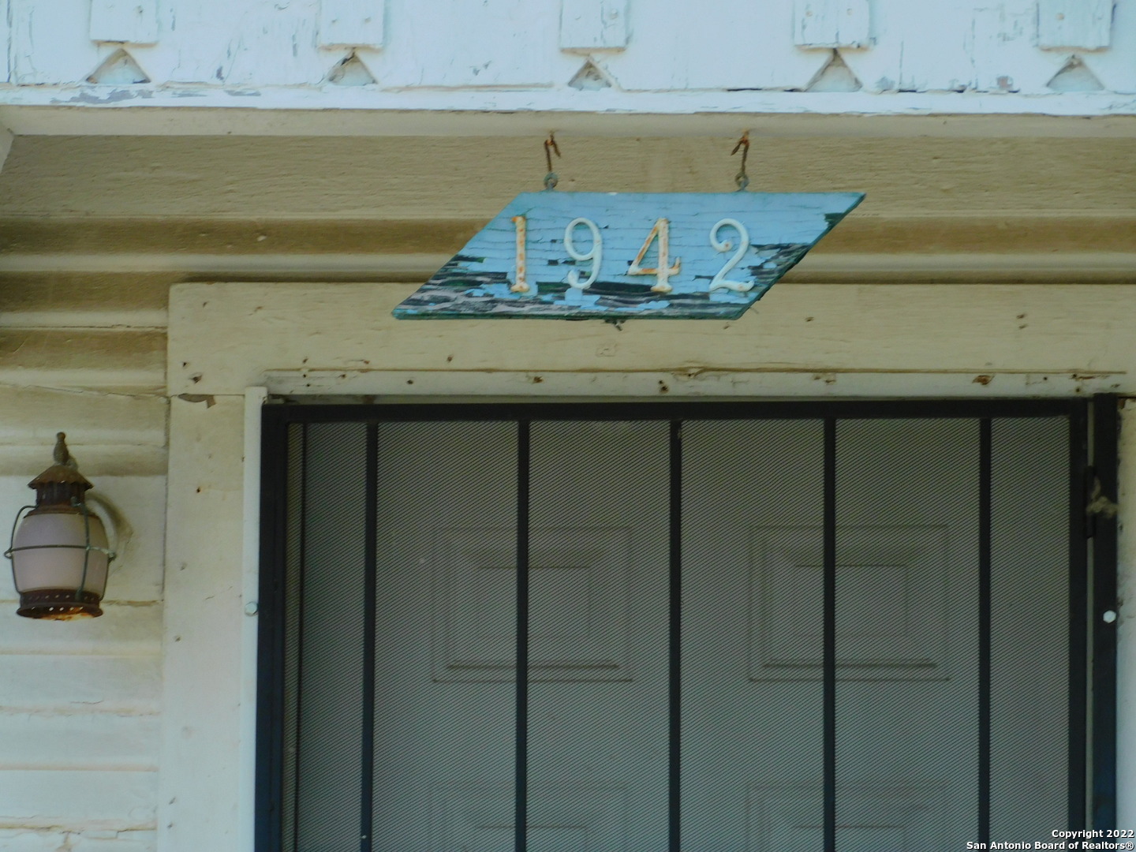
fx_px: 10830
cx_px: 568
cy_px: 426
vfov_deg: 4.5
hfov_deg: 6.0
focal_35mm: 330
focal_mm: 59.1
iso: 125
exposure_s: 1/200
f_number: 5.5
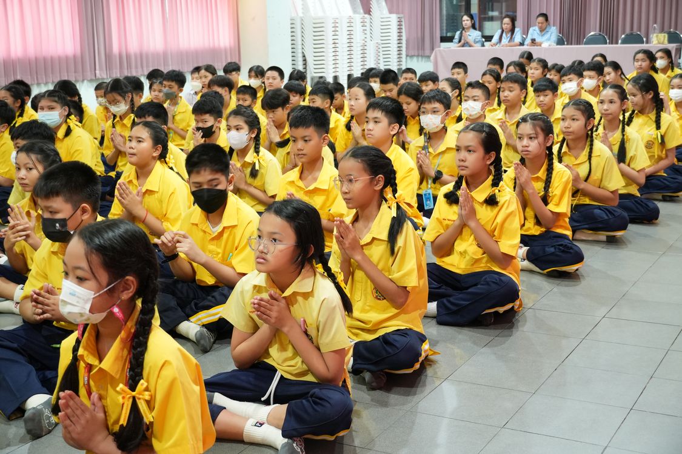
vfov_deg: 26.5
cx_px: 341
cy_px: 227
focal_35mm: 51
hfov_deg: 38.9
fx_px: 966
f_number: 4.5
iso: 2000
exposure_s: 1/30
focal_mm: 34
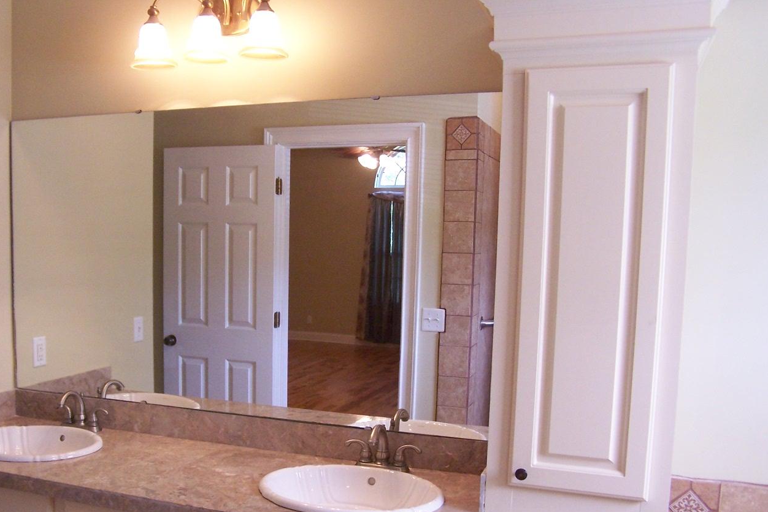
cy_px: 327
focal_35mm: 49
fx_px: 1045
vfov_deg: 27.4
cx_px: 326
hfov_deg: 40.2
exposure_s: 1/20
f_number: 2.8
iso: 140
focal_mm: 6.3
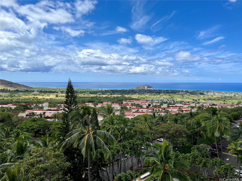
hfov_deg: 67.3
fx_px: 182
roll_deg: +0.0
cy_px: 90
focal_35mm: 26
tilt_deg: -4.6
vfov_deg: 53.1
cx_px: 121
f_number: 1.6
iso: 50
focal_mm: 5.1
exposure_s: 1/4310
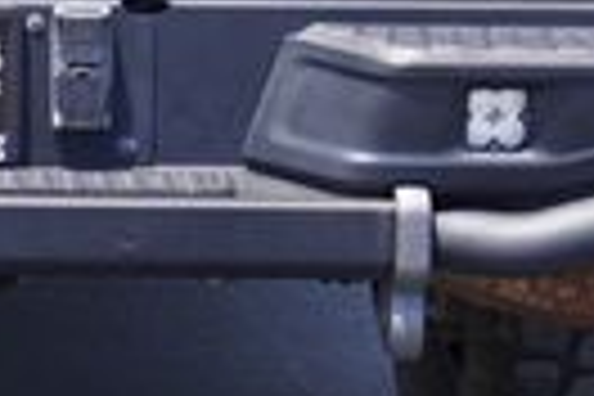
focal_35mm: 175
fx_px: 2887
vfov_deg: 7.7
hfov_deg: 11.5
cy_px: -126
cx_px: -126
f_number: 7.1
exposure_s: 1/100
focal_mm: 24
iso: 100
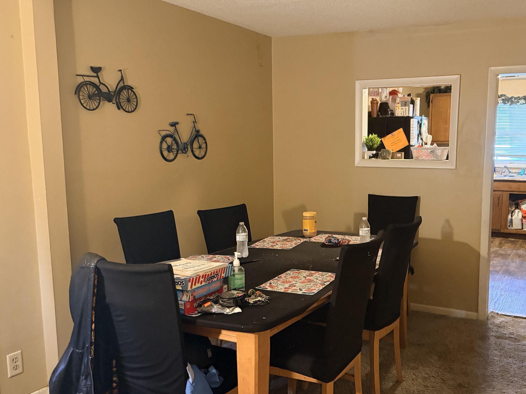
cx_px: 331
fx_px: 517
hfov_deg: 53.3
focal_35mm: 34
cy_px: 212
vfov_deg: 41.8
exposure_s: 1/40
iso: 1000
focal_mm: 6.76
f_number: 1.78
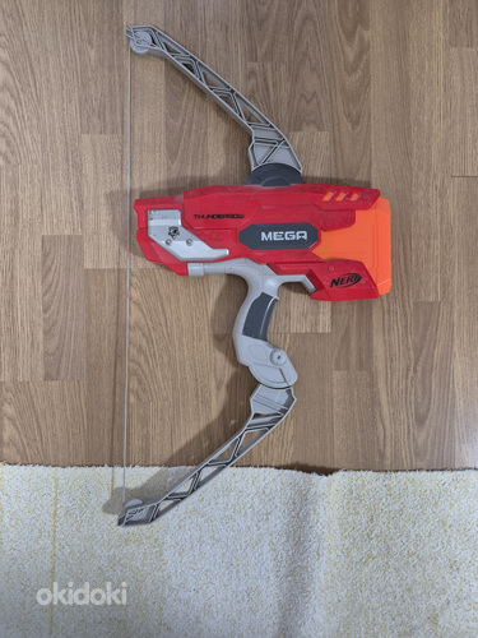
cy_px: 319
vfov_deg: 73.9
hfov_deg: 58.9
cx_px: 239
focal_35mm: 23
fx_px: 423
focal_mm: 5.4
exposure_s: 1/100
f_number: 1.8
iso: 1000
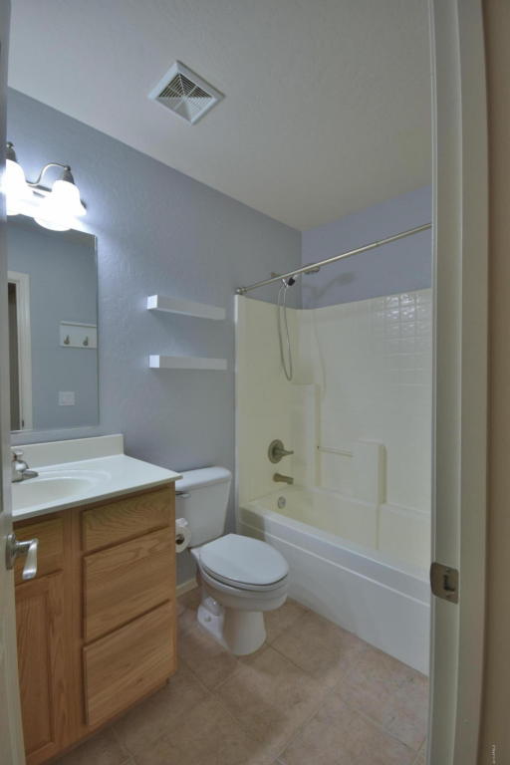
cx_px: 255
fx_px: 319
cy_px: 382
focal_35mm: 15
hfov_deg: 77.3
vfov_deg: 100.4
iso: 800
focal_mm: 10
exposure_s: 1/60
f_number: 4
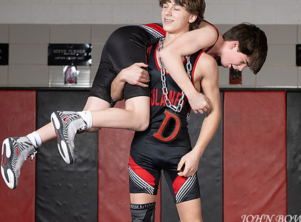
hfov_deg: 17.2
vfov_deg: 12.7
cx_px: 165
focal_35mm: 115
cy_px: 121
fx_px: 994
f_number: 4.5
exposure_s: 1/100
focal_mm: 70
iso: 200
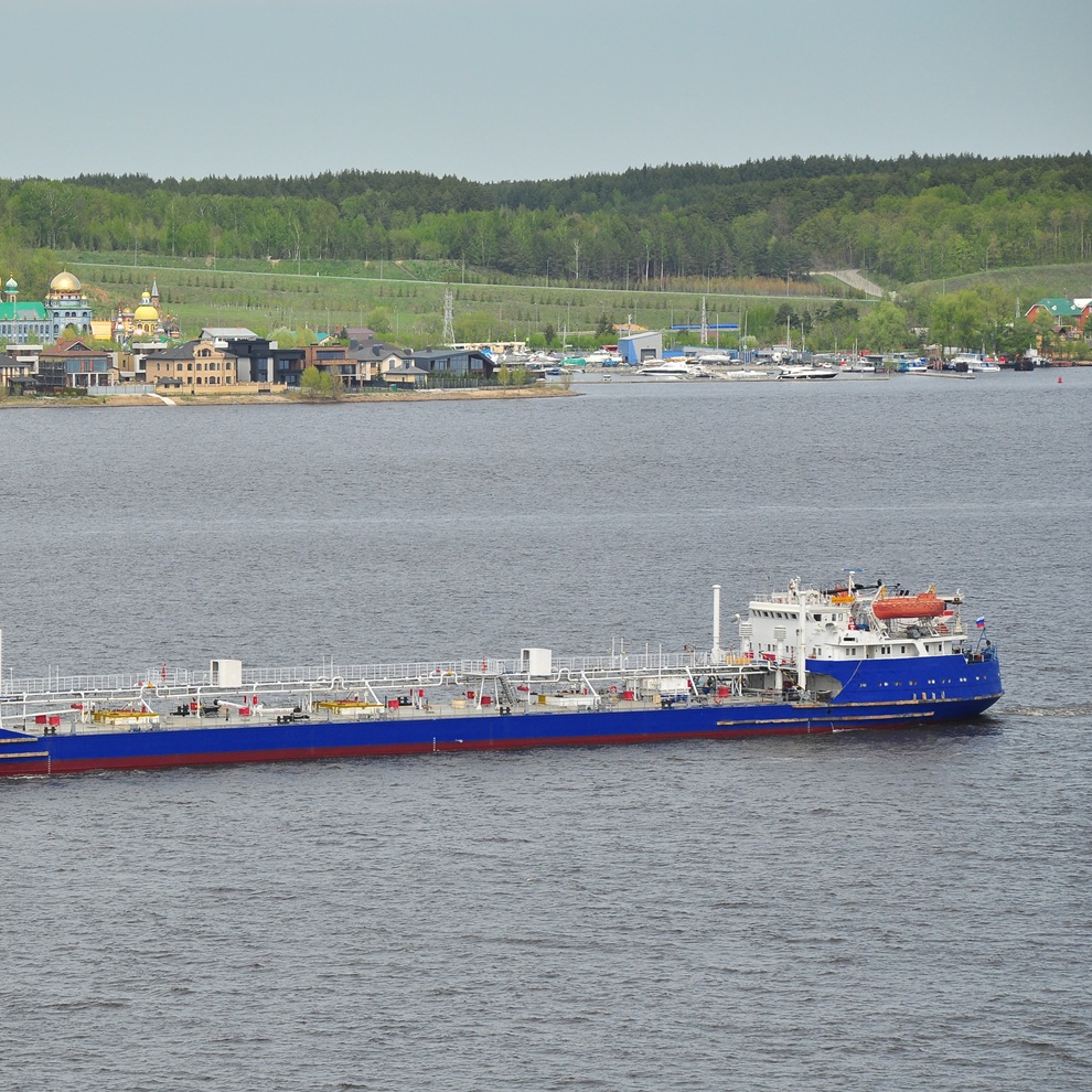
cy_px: 546
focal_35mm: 203
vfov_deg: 8.6
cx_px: 317
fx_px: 7232
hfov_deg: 8.6
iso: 200
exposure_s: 1/1250
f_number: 5.6
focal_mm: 105
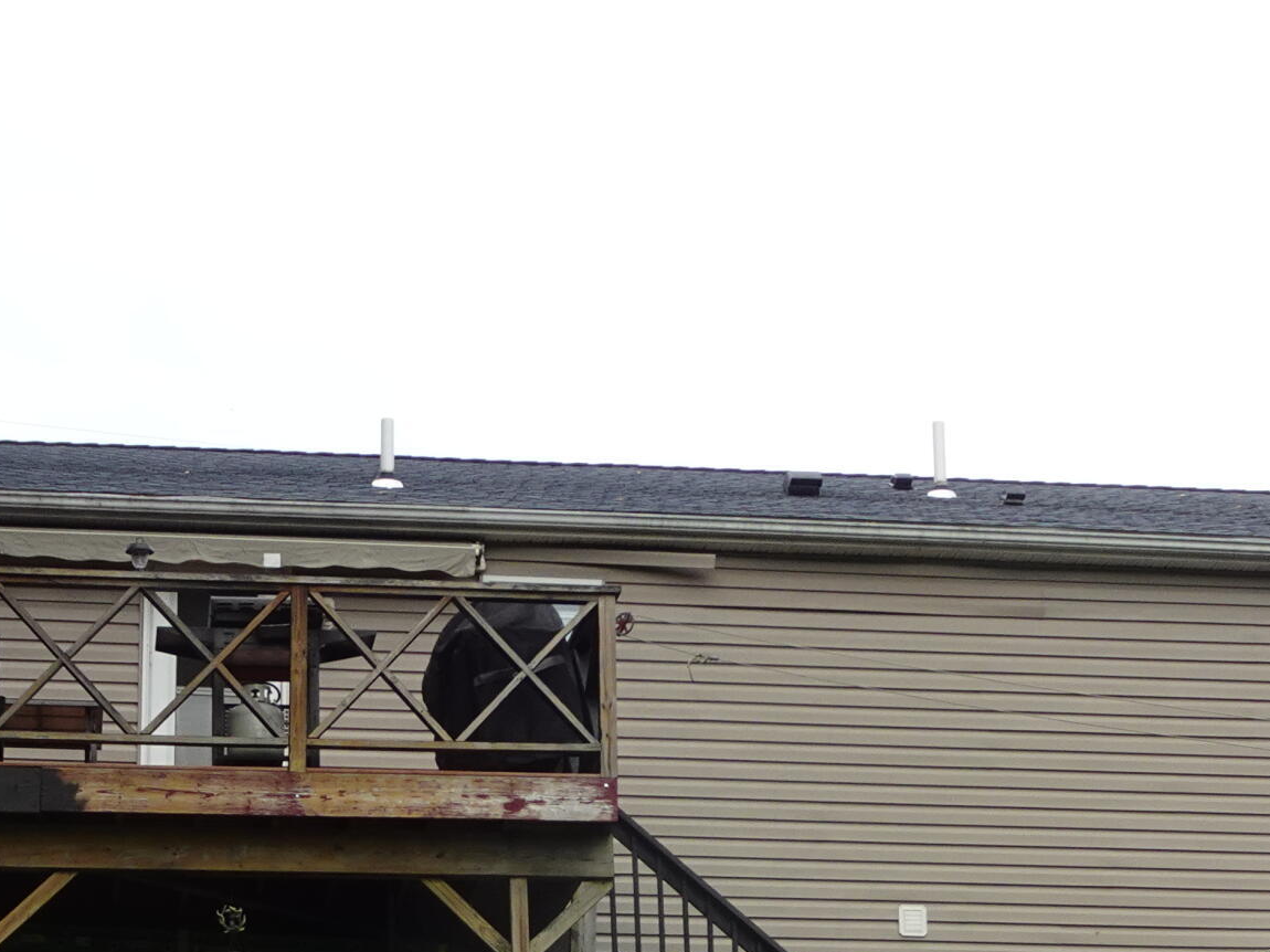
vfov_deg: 13.6
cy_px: 1036
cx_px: 637
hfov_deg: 18.4
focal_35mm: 107
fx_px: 3925
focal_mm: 6.84
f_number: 4
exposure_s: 1/250
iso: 80
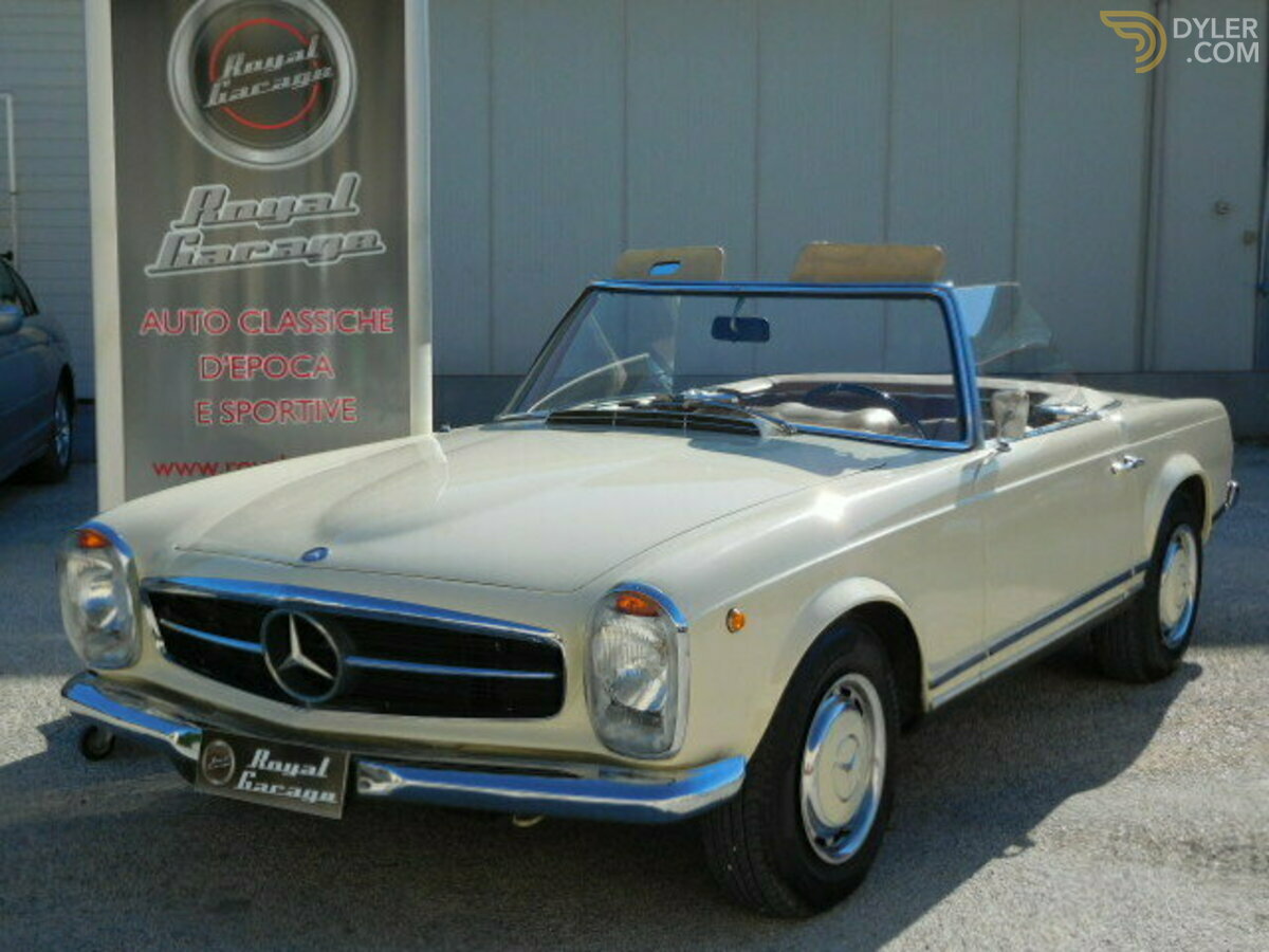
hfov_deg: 38.2
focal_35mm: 50
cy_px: 476
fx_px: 1833
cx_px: 634
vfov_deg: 29.1
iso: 125
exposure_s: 1/1000
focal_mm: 8.9
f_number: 4.1
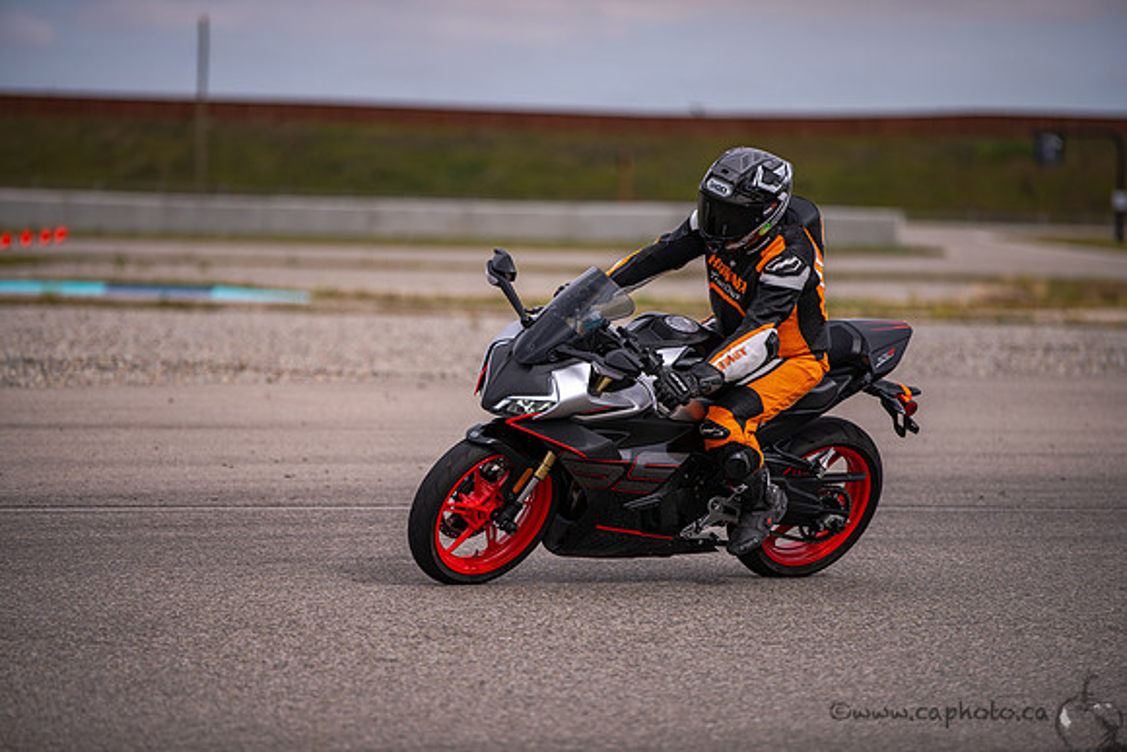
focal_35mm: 200
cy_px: 376
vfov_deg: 6.9
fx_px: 6262
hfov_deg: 10.3
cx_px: 564
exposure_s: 1/1600
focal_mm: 200
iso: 64
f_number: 2.8
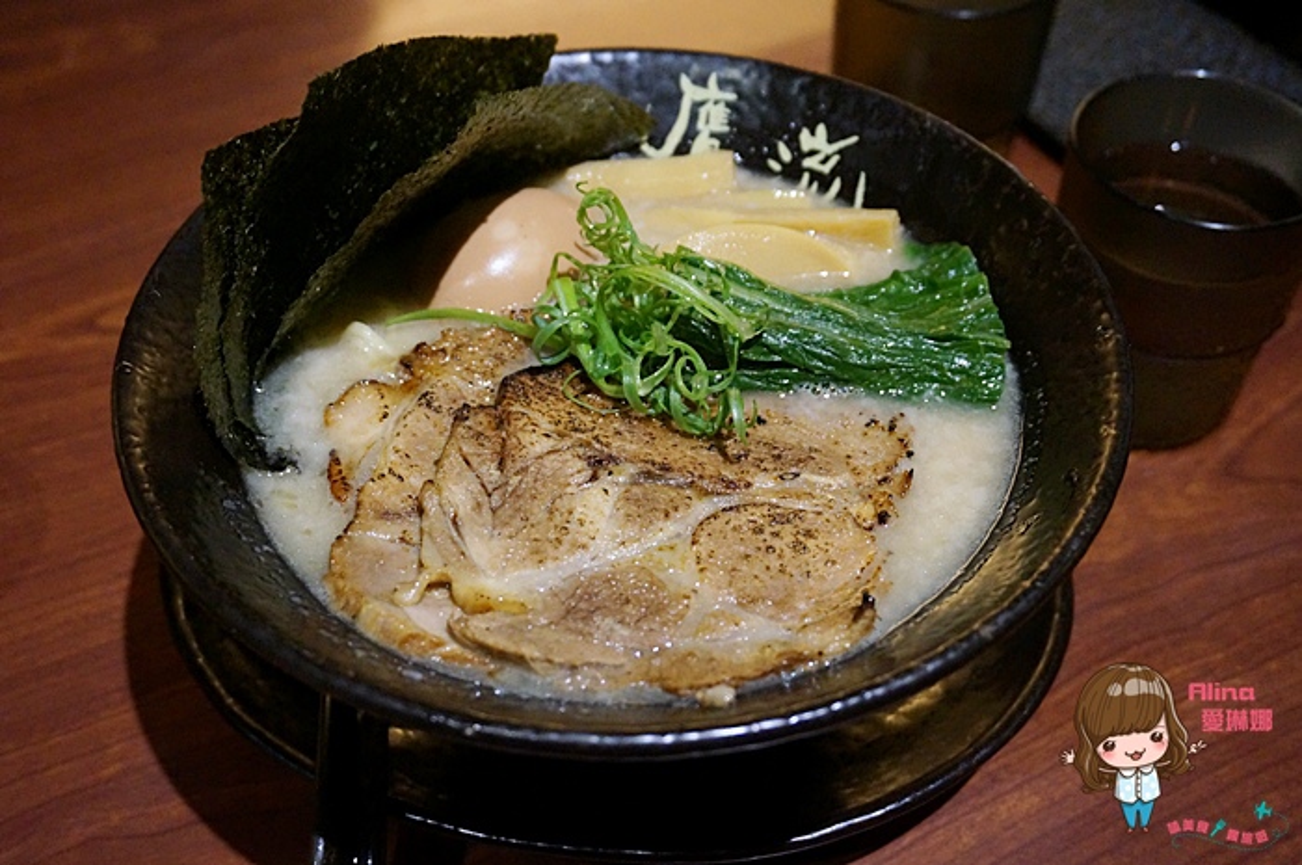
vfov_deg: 34.1
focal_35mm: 39
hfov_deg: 49.6
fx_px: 1409
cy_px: 432
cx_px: 651
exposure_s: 1/80
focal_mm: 26
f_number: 4.5
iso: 3200
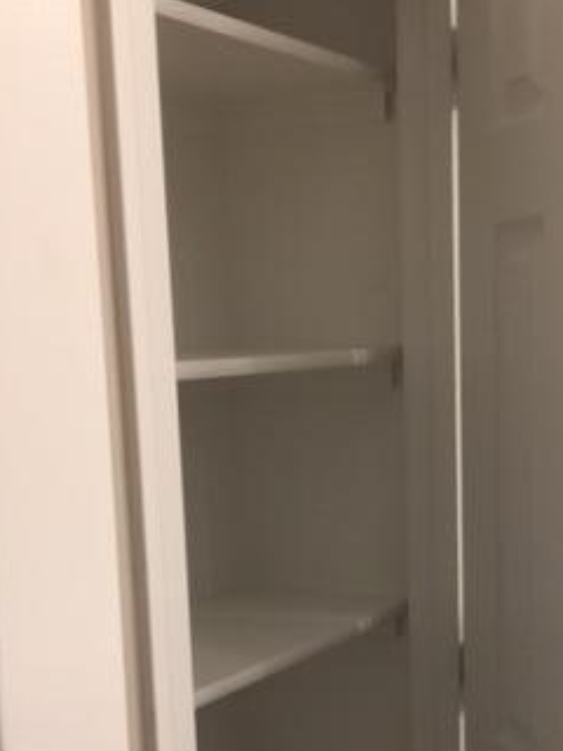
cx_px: 425
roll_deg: +1.3
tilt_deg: -9.4
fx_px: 1258
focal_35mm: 58
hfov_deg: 24.9
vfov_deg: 32.6
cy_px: 561
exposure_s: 1/15
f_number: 2.2
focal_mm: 4.15
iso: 40
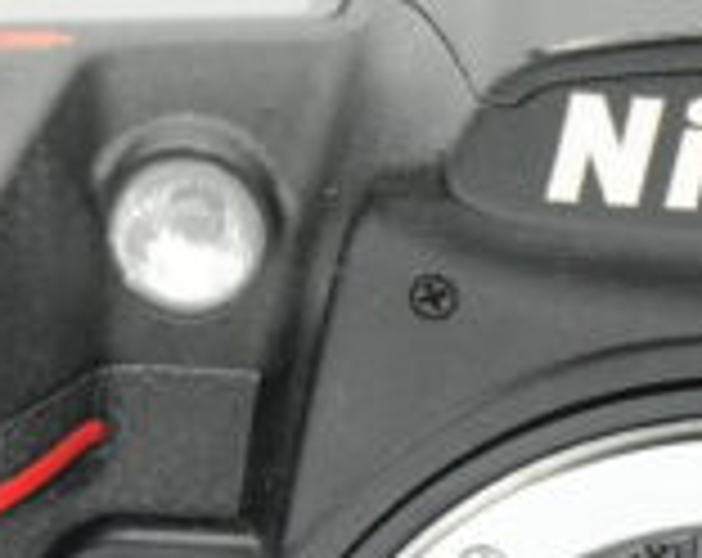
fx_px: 7875
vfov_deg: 4.0
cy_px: 864
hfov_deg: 5.1
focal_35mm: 380
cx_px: 716
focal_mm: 70
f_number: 11
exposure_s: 1/125
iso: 1250
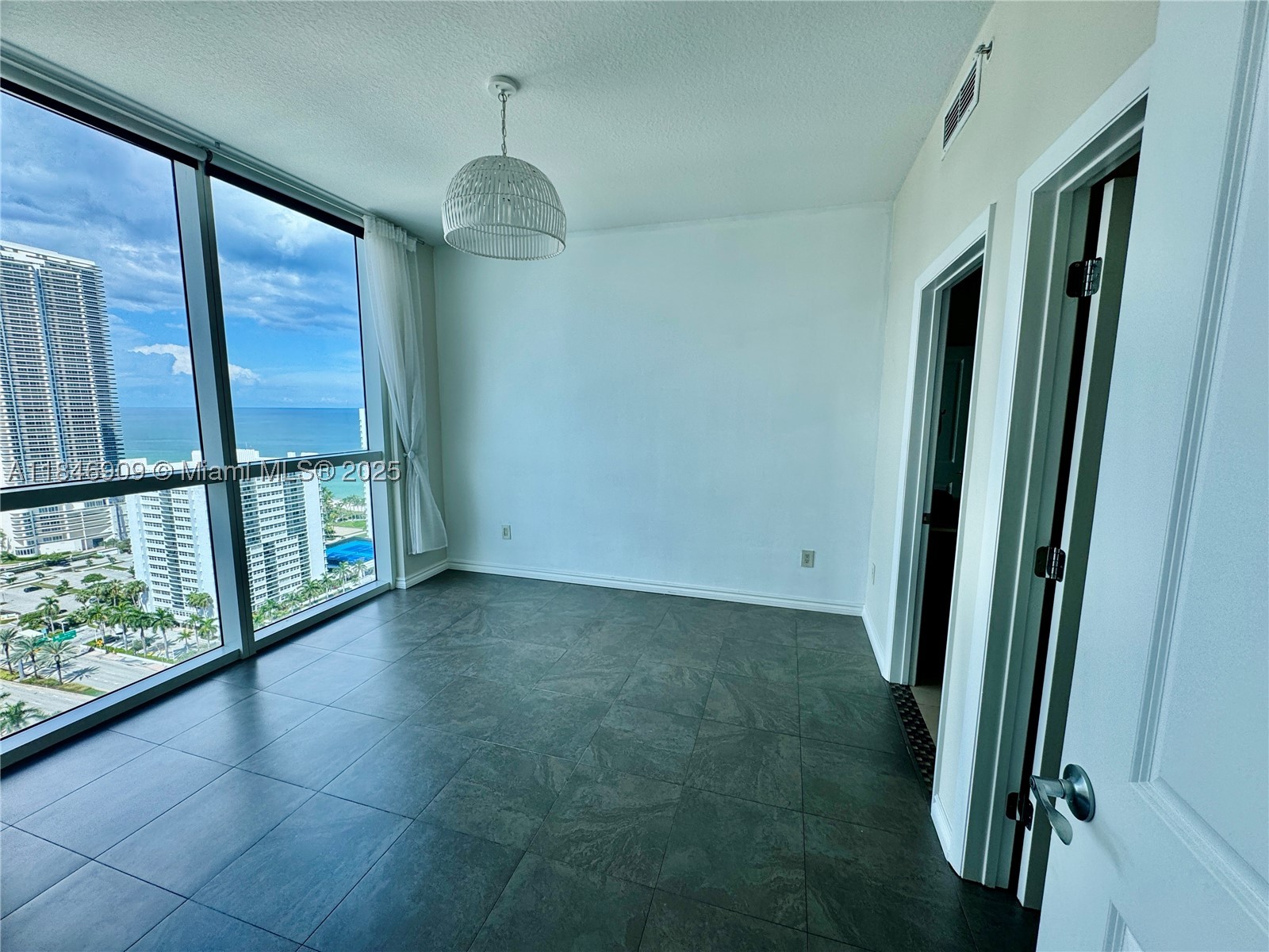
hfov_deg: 102.1
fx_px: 513
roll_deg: -1.1
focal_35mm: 14
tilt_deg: -8.4
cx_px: 634
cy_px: 476
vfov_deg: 85.7
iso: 40
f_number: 2.2
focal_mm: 2.22
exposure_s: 1/269
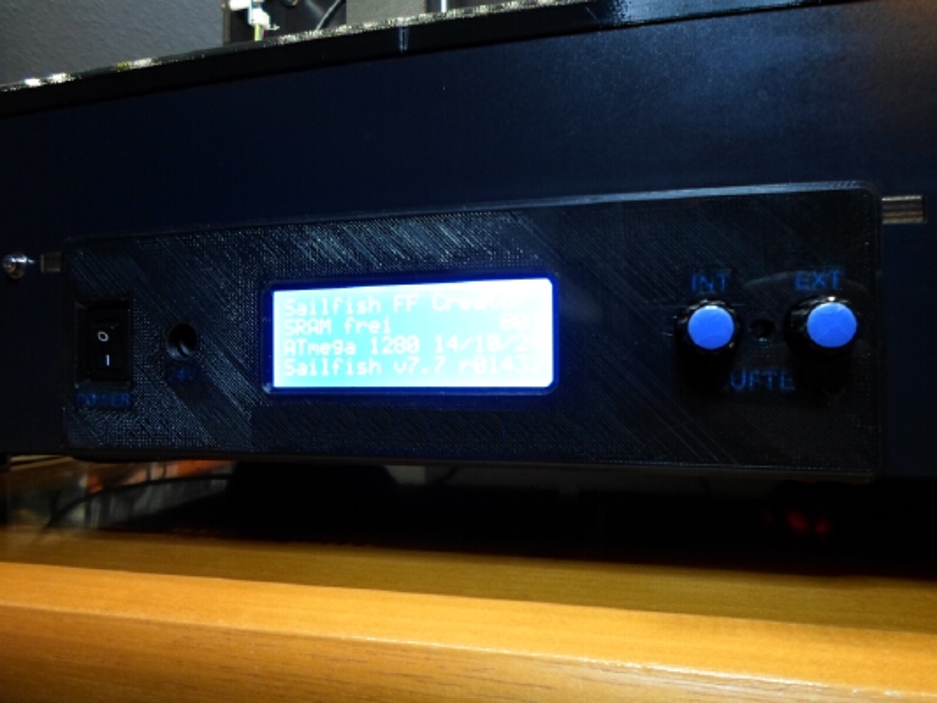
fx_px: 677
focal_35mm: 25
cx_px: 468
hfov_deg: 69.4
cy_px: 352
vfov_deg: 54.9
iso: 100
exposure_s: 1/6
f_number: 2.5
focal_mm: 4.5
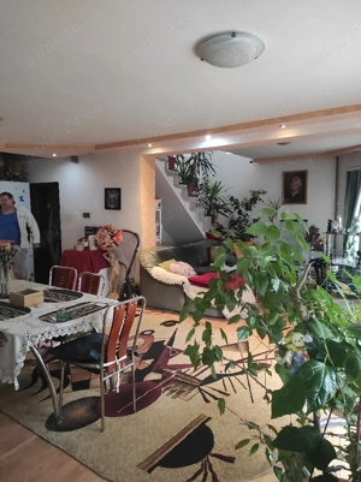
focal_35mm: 25
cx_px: 180
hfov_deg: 54.8
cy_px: 241
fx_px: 348
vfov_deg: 69.4
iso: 875
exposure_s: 1/33
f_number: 1.89
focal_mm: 5.43
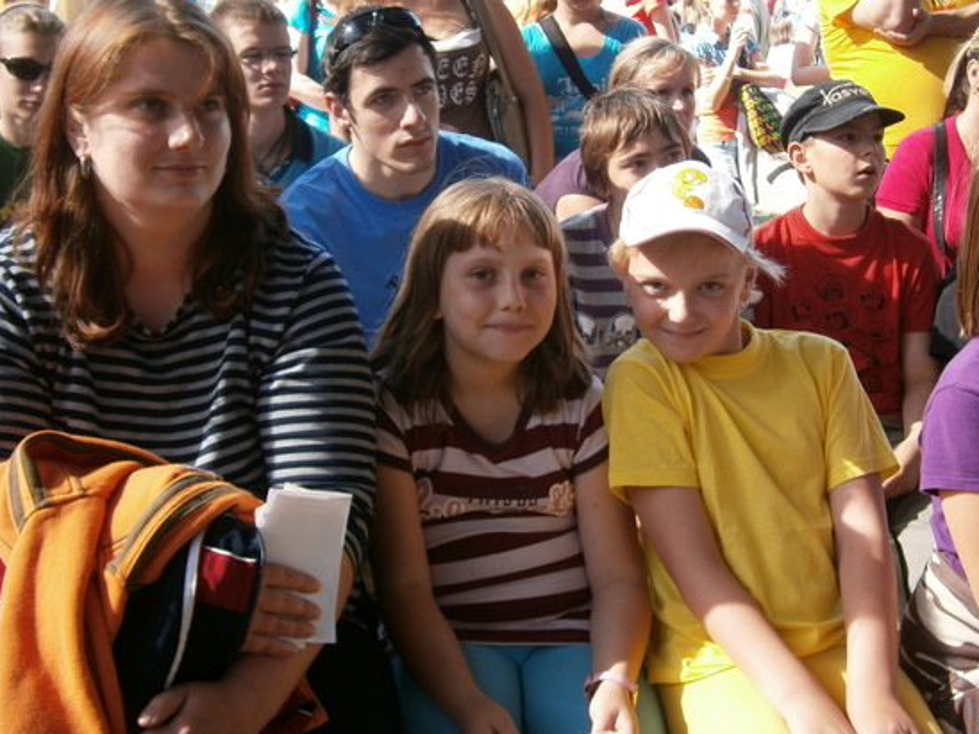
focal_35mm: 60
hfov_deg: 32.1
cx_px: 595
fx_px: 1697
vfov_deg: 24.4
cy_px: 335
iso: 80
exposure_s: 1/100
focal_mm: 8.3
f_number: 3.4
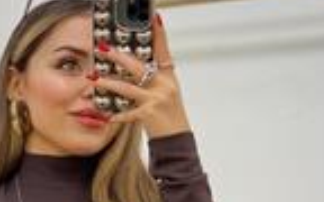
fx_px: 1395
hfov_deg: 13.2
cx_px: 88
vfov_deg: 8.2
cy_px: 264
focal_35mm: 158
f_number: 2
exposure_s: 1/100
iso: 100
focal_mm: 6
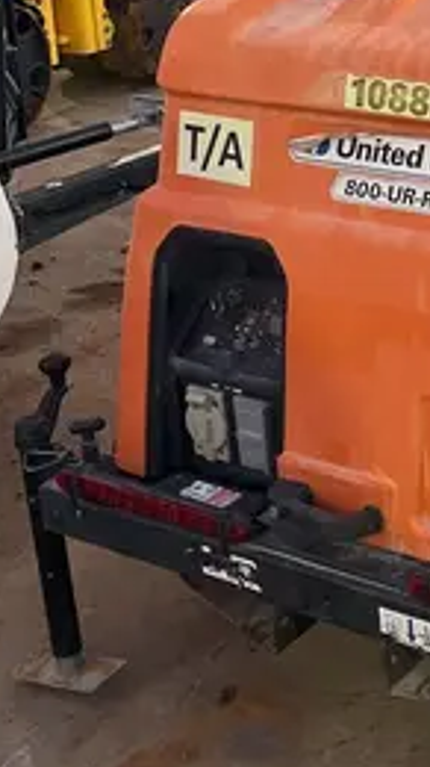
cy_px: 22
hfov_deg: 14.3
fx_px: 1624
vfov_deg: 25.4
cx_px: 589
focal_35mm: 80
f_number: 1.6
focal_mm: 5.1
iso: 250
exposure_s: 1/60
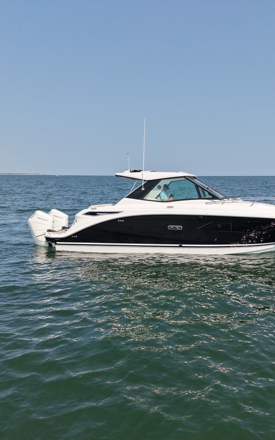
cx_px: 161
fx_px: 408
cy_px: 220
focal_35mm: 34
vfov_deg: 56.7
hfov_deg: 37.2
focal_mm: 8.67
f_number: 1.8
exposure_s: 1/320
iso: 100
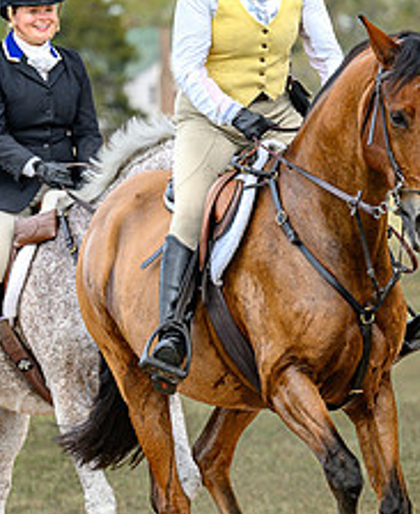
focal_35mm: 355
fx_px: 5446
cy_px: 265
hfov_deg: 4.4
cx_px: 317
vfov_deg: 5.4
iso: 400
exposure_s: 1/1000
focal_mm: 120
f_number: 3.5
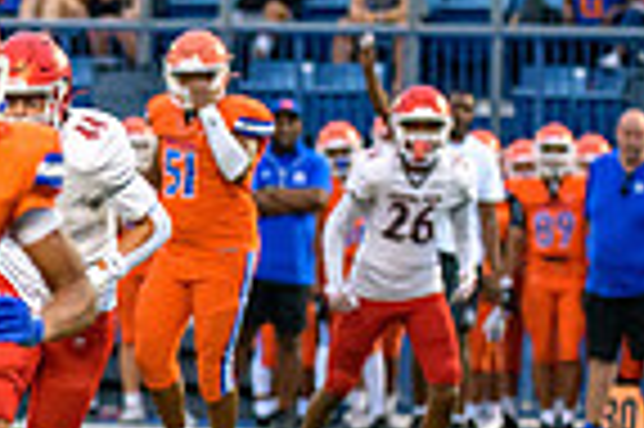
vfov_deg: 2.3
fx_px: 10542
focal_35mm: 590
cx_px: -54
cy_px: 313
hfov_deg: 3.5
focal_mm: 145
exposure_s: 1/2000
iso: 3200
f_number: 2.8
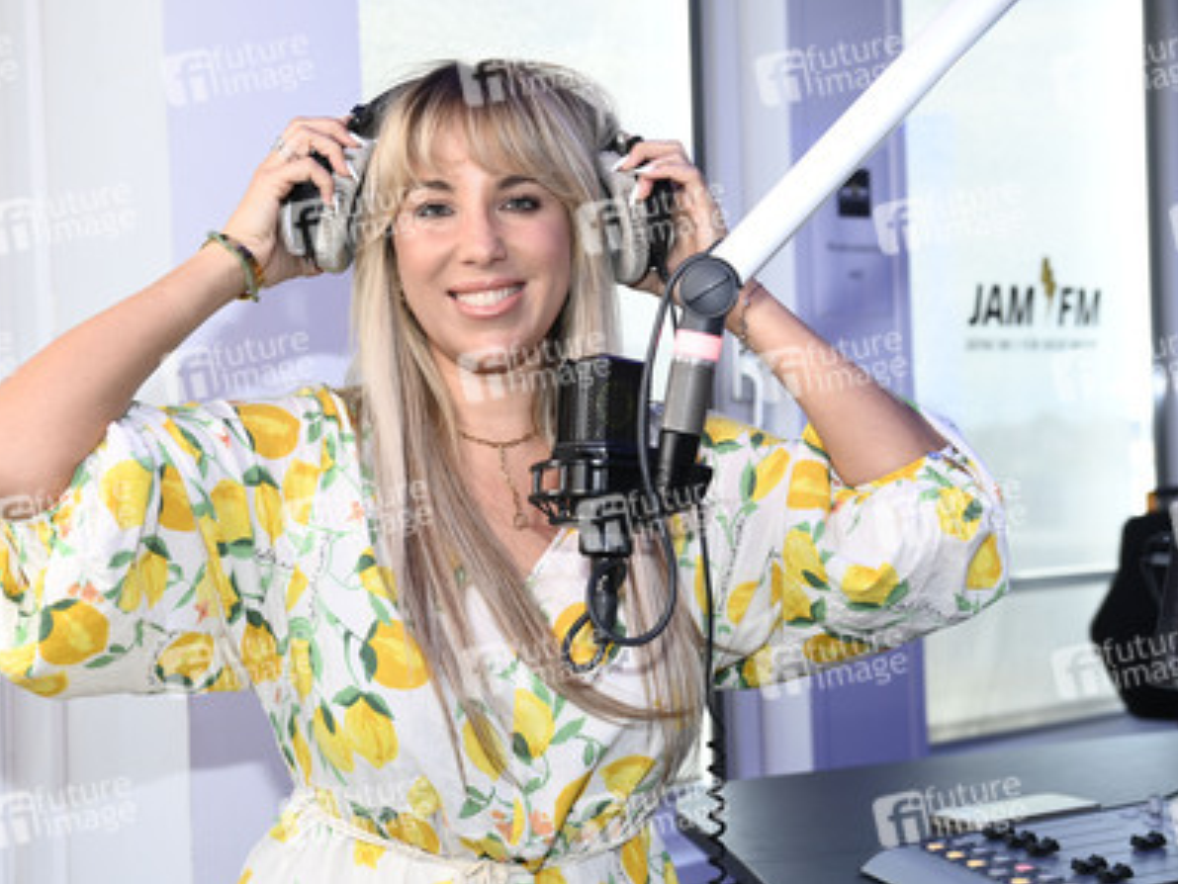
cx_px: 574
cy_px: 442
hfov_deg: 32.2
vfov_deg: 24.4
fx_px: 2042
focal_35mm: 60
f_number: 4.5
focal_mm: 55
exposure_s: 1/200
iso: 1250
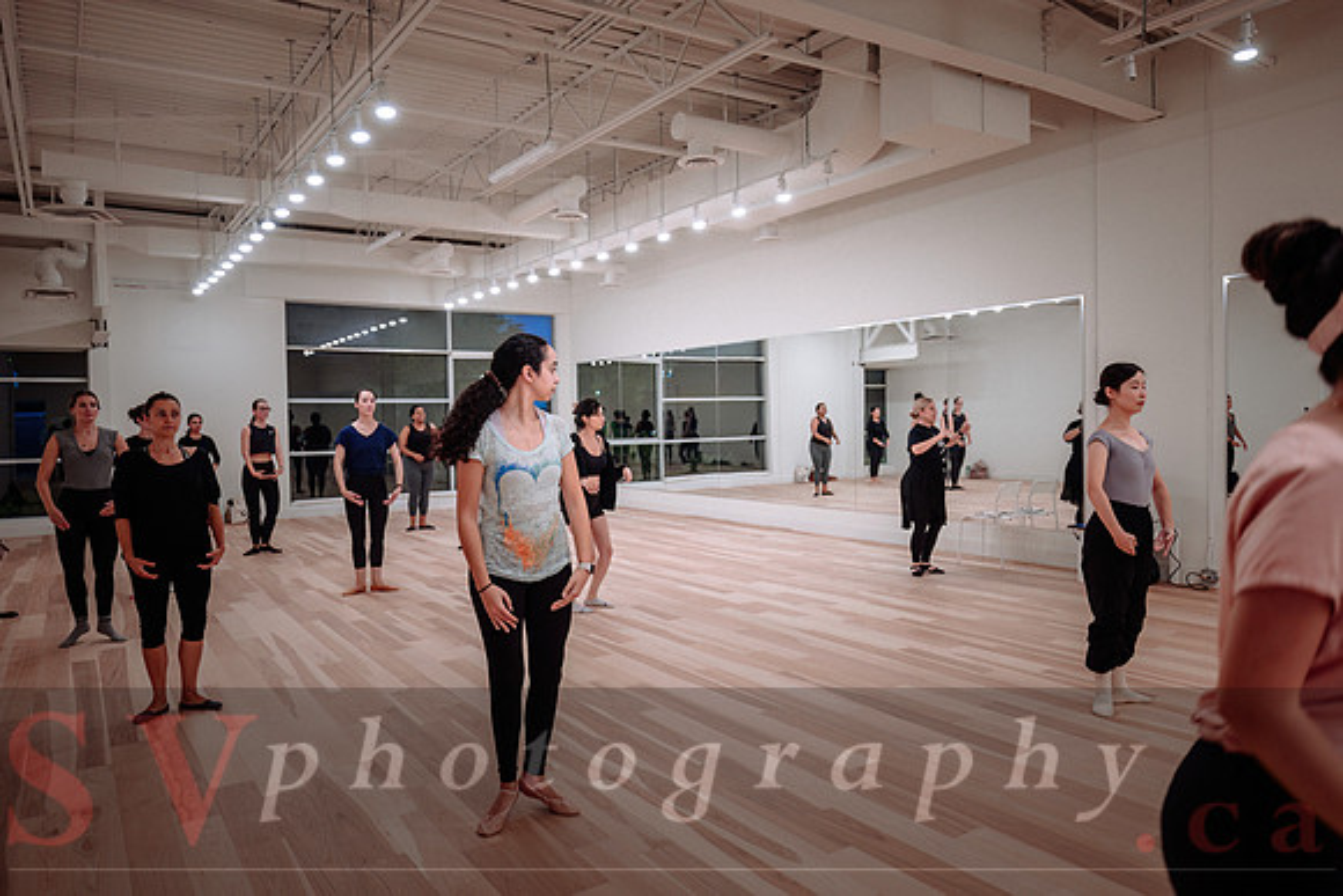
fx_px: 912
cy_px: 448
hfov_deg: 72.8
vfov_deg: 52.3
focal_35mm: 24
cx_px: 672
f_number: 2.8
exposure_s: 1/125
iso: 800
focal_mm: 24
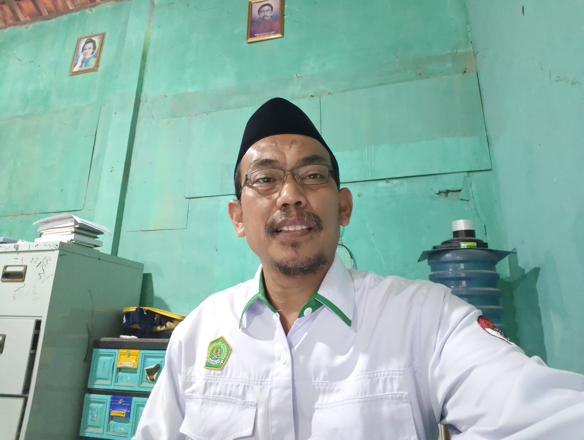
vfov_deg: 66.1
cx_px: 292
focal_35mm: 20
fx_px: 338
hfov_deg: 81.7
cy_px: 220
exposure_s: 1/25
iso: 2116
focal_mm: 3.09
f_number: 16
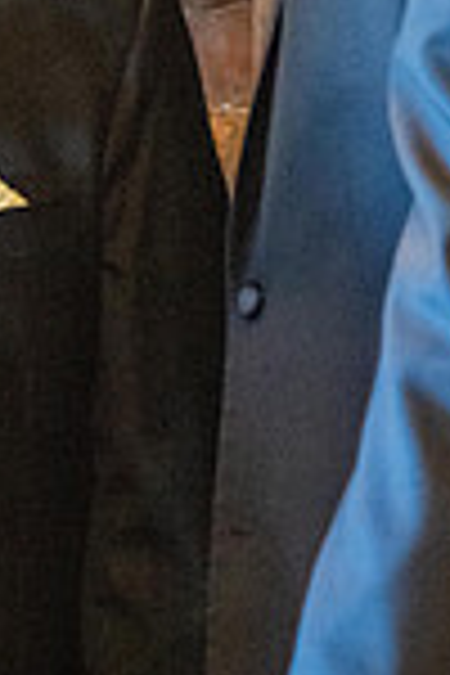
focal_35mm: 316
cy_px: -36
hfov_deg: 4.3
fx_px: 5925
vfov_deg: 6.5
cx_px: 40
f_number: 4.5
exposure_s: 1/40
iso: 12800
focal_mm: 70
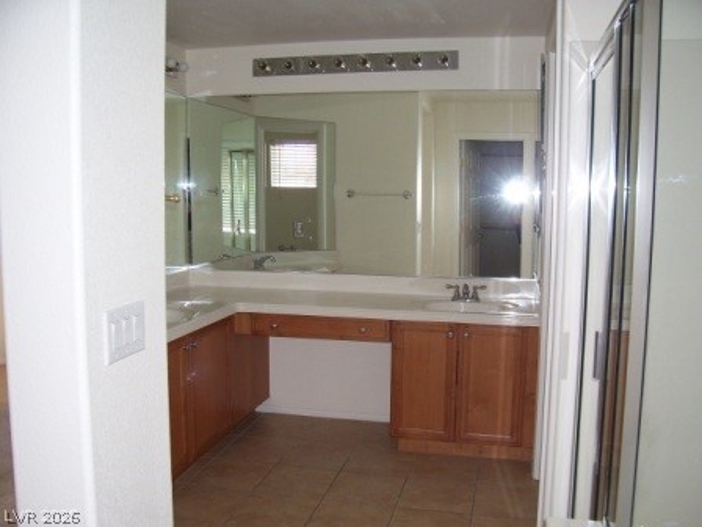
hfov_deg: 54.0
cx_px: 351
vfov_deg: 41.8
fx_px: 690
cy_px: 264
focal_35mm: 34
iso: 80
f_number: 2.7
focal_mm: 5.6
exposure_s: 1/60
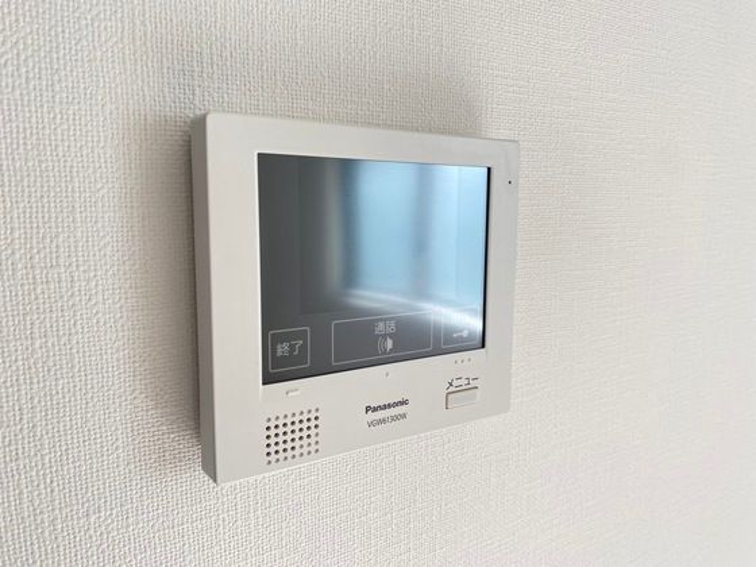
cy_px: 284
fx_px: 568
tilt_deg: -8.0
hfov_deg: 67.3
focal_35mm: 26
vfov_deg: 53.1
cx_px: 378
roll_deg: -1.1
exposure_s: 1/122
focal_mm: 4.25
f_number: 1.8
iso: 80
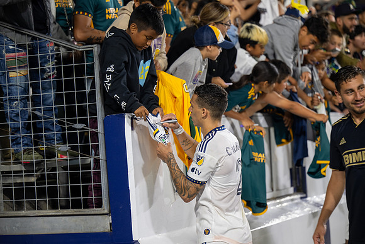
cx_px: 182
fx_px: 1166
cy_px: 122
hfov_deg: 17.8
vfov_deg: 11.9
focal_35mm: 115
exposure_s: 1/200
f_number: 2.8
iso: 500
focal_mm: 115
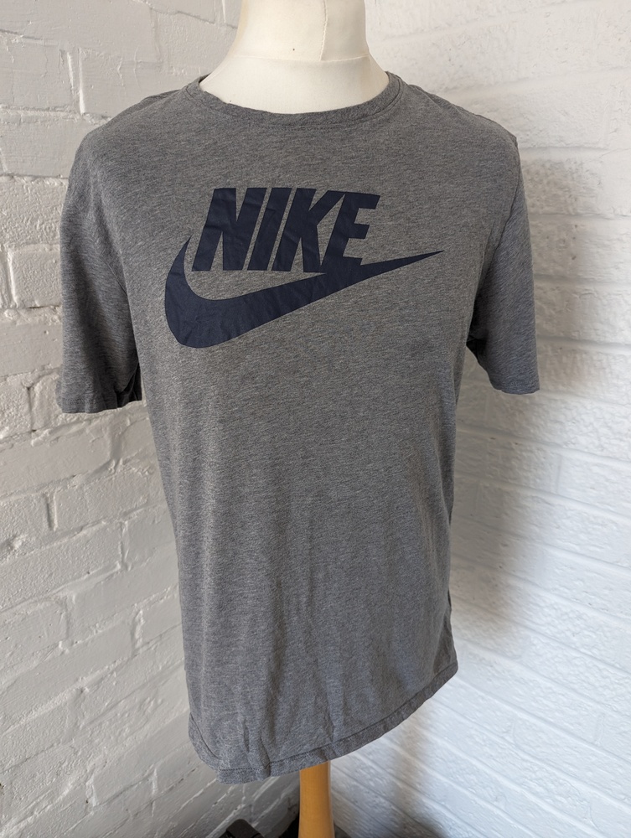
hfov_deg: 56.9
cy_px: 419
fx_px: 582
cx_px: 316
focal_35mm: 24
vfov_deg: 71.5
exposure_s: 1/112
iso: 284
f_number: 1.85
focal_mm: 6.81
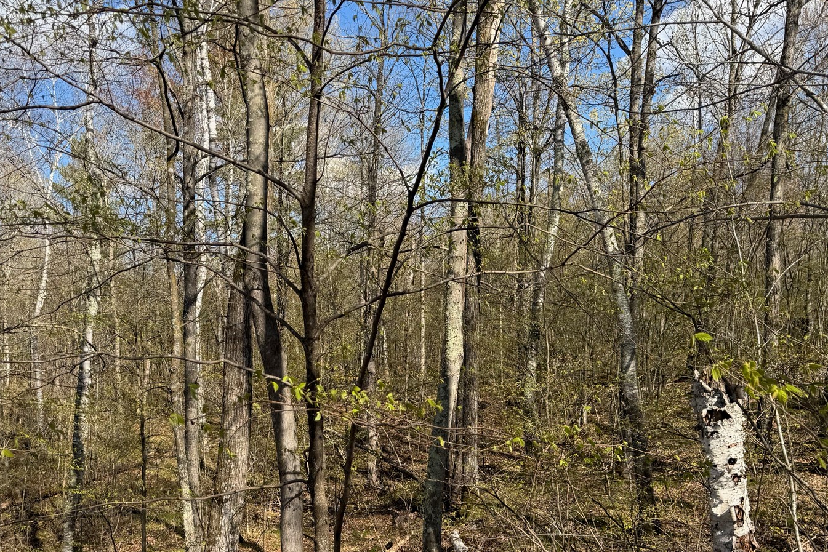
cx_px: 329
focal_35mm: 38
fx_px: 874
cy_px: 447
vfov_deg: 33.9
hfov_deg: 50.3
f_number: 1.78
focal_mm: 6.76
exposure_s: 1/1923
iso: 80
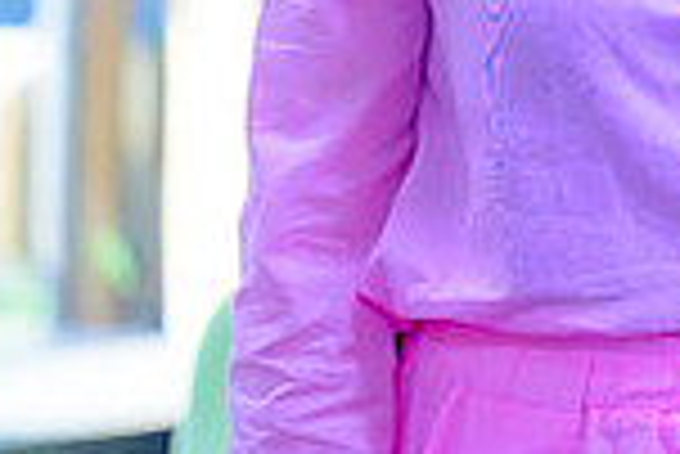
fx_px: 7411
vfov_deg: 3.5
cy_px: -146
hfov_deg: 5.2
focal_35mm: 392
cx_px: 1261
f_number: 2.8
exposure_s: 1/200
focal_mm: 102
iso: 2000
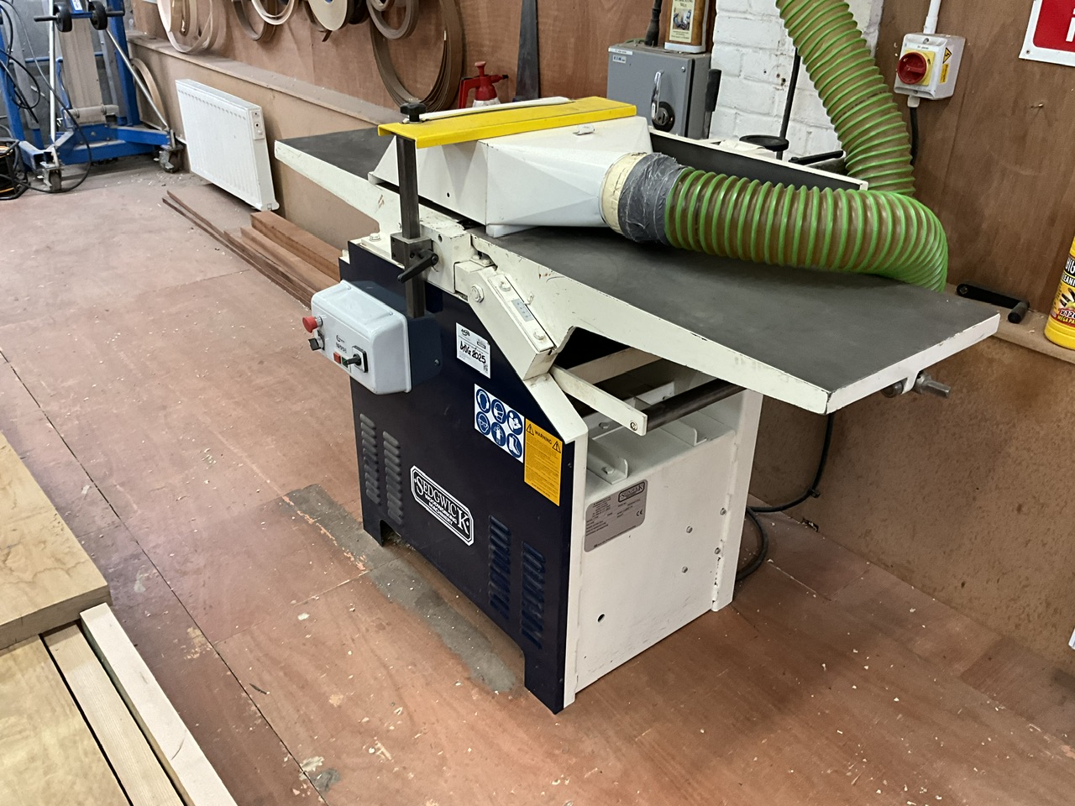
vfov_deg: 48.2
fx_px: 901
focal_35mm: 29
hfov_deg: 61.7
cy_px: 403
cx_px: 538
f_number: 1.8
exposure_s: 1/50
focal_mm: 3
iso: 100
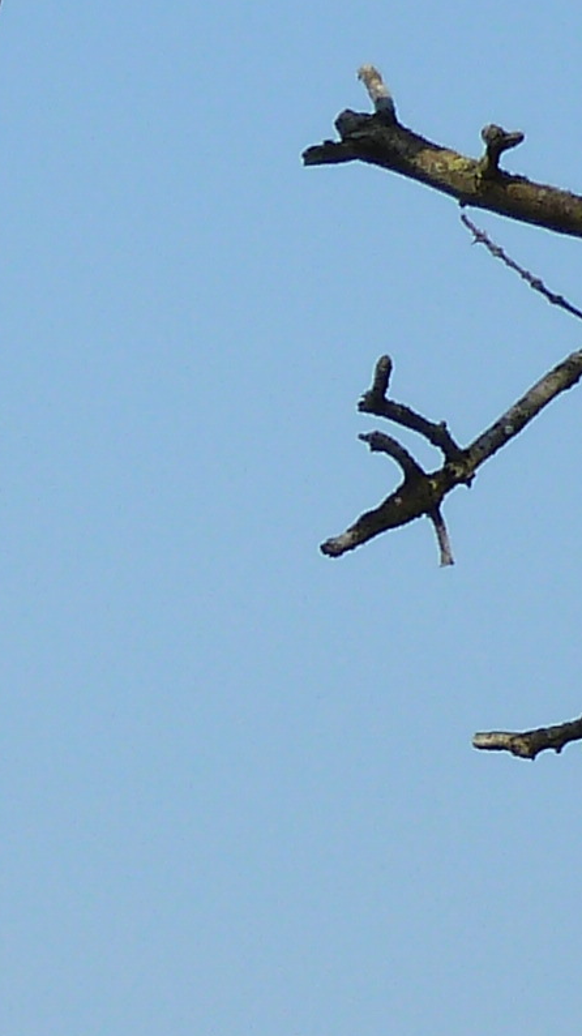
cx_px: -1267
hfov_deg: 3.9
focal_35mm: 302
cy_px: 1889
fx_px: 8294
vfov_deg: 7.0
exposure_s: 1/500
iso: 80
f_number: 5
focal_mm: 9.1
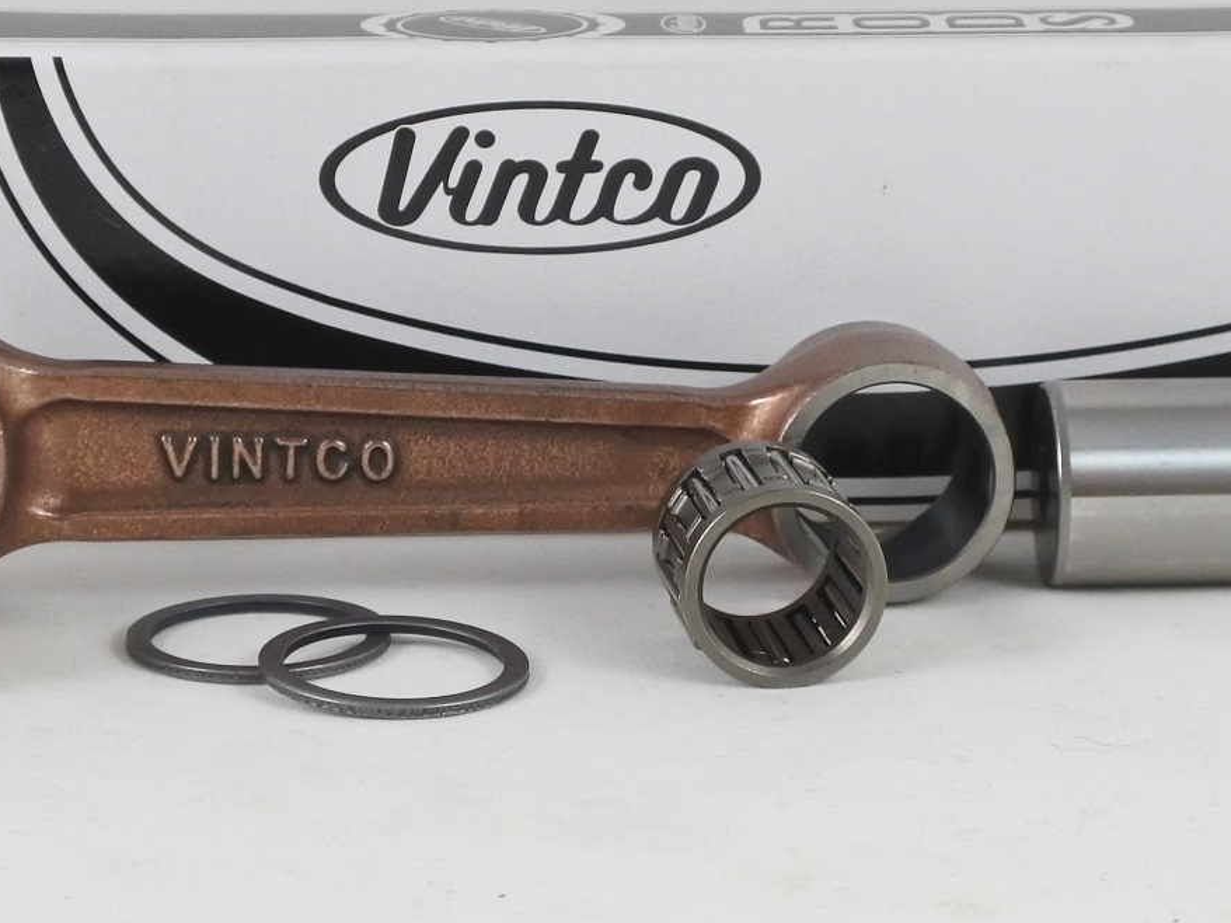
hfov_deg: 22.0
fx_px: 3164
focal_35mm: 89
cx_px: 596
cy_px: 361
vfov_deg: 16.6
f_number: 4.5
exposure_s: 1/125
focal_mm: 17.2
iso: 560
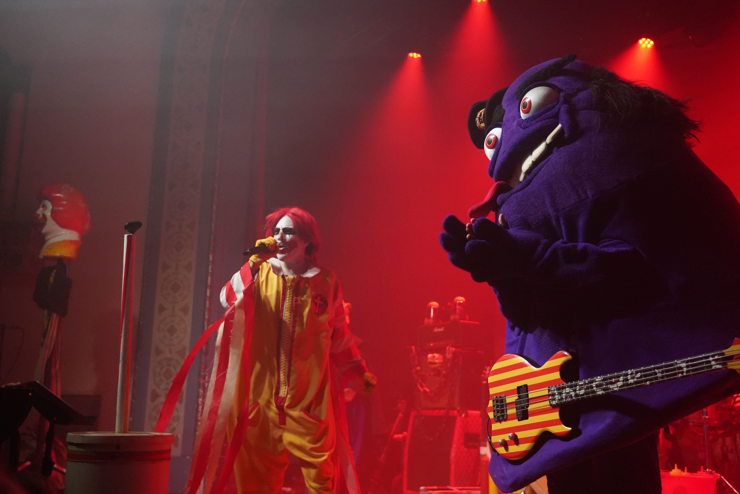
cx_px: 361
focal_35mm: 40
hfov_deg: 48.5
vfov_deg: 33.4
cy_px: 248
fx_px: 822
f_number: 4
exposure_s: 1/160
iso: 10000
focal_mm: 39
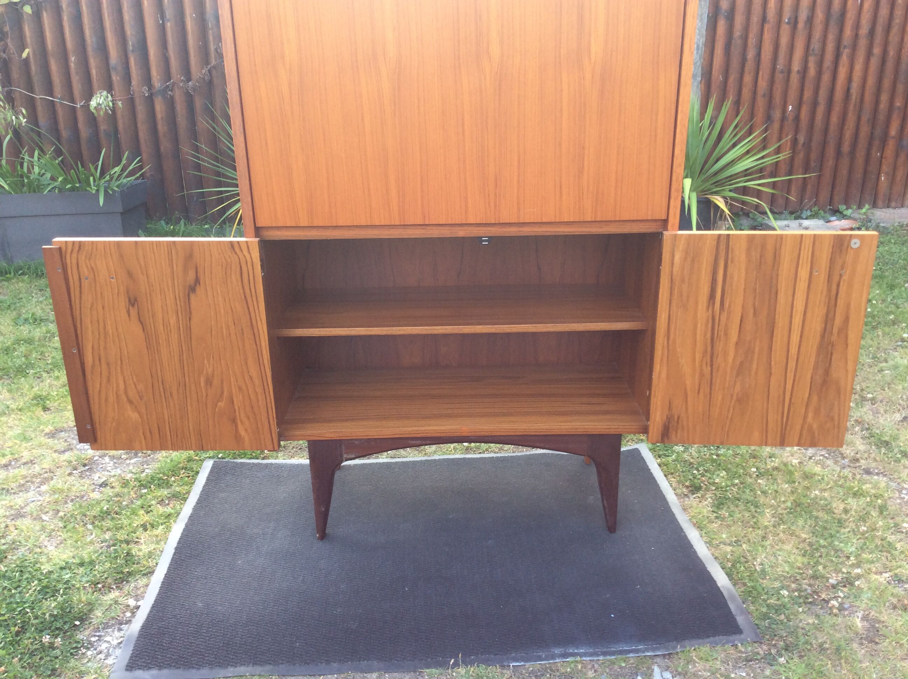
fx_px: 838
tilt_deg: -22.5
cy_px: 340
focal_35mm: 32
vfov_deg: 44.1
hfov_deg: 56.9
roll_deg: +0.9
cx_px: 454
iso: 40
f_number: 2.4
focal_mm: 3.3
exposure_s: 1/50
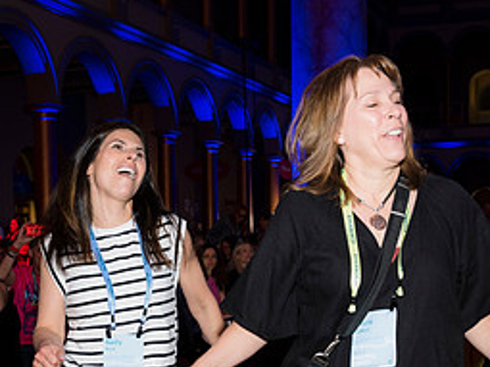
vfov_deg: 22.3
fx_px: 906
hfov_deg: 30.3
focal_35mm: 64
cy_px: 343
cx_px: 219
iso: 800
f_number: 4
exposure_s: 1/100
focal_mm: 28
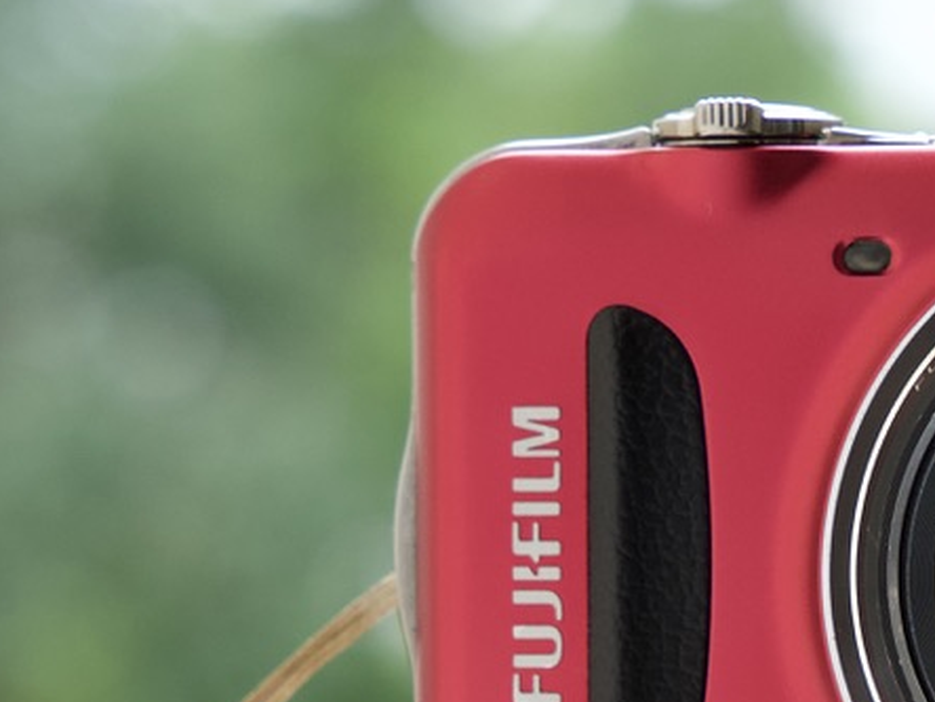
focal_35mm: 247
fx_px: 6672
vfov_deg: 6.0
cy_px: 451
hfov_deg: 7.9
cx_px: 1099
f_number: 7.1
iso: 1000
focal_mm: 70
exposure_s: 1/200
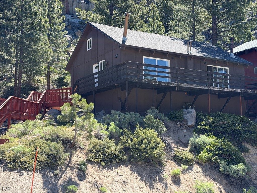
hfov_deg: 39.7
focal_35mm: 48
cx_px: 128
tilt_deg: +6.1
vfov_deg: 30.3
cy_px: 96
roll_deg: +0.5
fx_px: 356
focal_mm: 6.76
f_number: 1.78
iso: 64
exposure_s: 1/1041
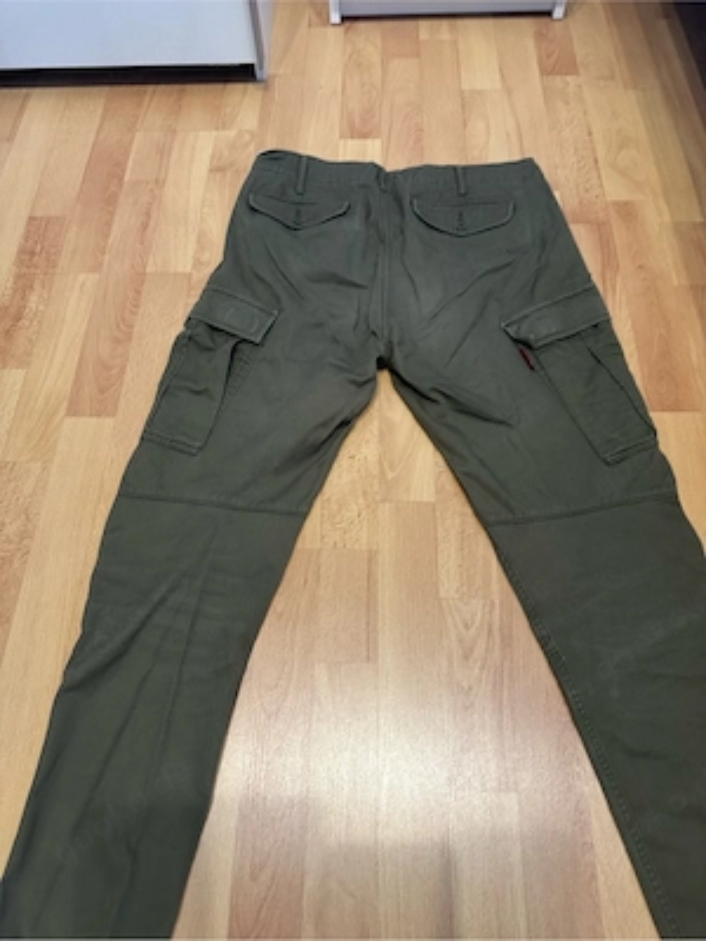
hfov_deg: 56.8
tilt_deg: -62.9
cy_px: 470
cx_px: 353
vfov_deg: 71.6
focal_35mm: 24
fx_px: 653
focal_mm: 6.86
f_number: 1.78
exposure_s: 1/50
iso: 250
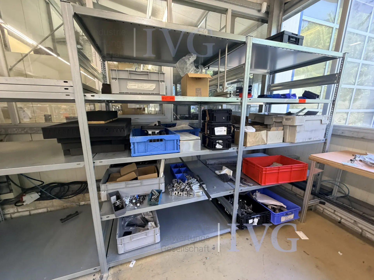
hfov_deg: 102.1
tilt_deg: -12.0
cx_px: 187
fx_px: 151
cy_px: 140
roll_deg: -0.2
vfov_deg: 85.7
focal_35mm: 14
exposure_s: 1/100
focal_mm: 2.22
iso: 320
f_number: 2.2
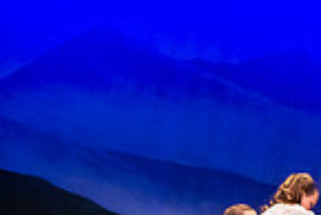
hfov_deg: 13.2
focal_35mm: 144
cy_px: 167
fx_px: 1285
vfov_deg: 9.5
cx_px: 520
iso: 4000
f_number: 3.2
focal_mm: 36
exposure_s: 1/160
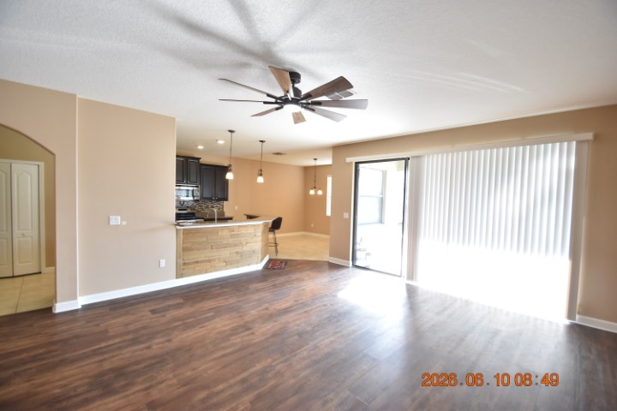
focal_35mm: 15
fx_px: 257
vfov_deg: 77.3
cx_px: 308
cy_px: 206
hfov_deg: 100.4
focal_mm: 10
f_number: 3.5
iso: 800
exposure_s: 1/90
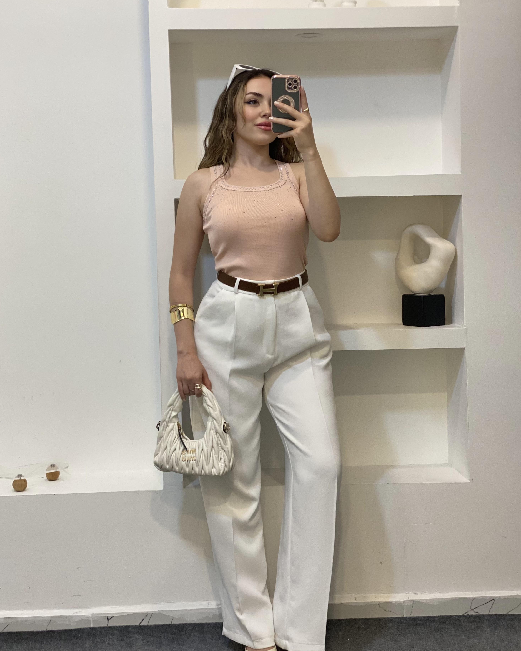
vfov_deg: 34.2
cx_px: 257
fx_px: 1060
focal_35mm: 55
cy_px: 334
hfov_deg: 27.6
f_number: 2
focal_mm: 6
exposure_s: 1/100
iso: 125
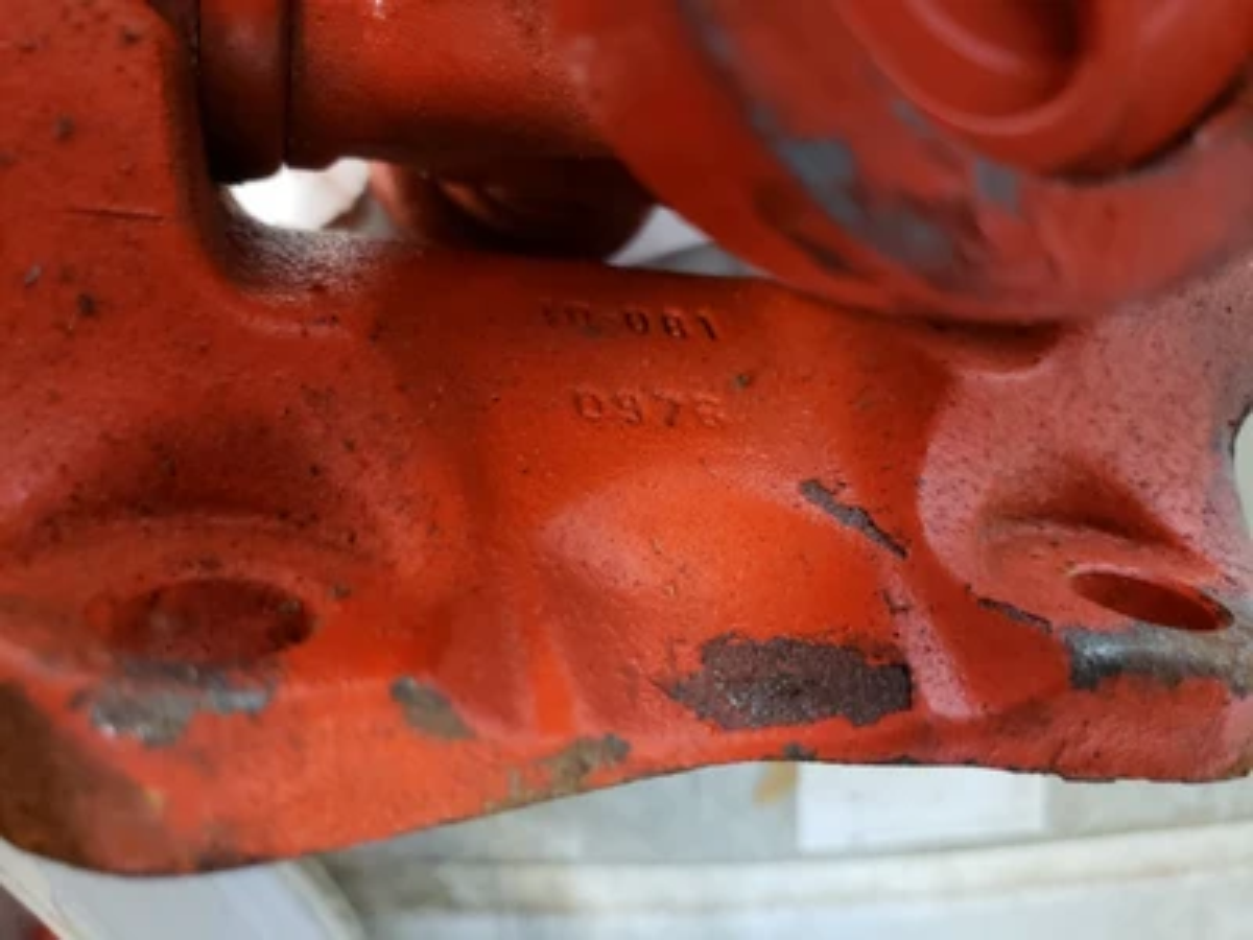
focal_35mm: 26
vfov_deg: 53.1
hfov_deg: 67.3
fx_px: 941
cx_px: 626
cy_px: 470
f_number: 1.5
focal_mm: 4.3
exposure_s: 1/15
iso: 250
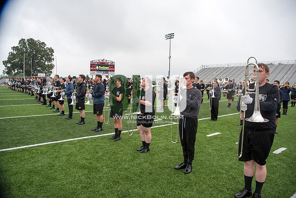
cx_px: 148
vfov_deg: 53.2
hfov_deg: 73.7
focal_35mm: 24
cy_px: 99
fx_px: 197
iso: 400
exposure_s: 1/800
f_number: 4
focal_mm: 24
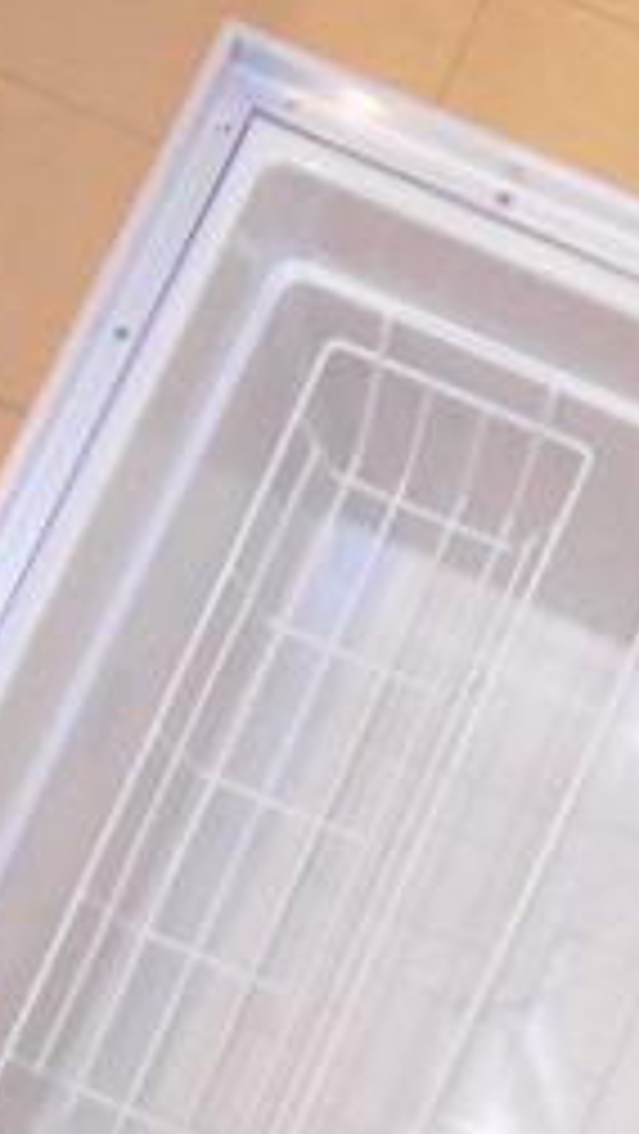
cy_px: 994
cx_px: 364
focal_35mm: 72
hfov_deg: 16.8
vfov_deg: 28.3
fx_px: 2166
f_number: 3.2
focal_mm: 4.6
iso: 800
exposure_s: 1/30
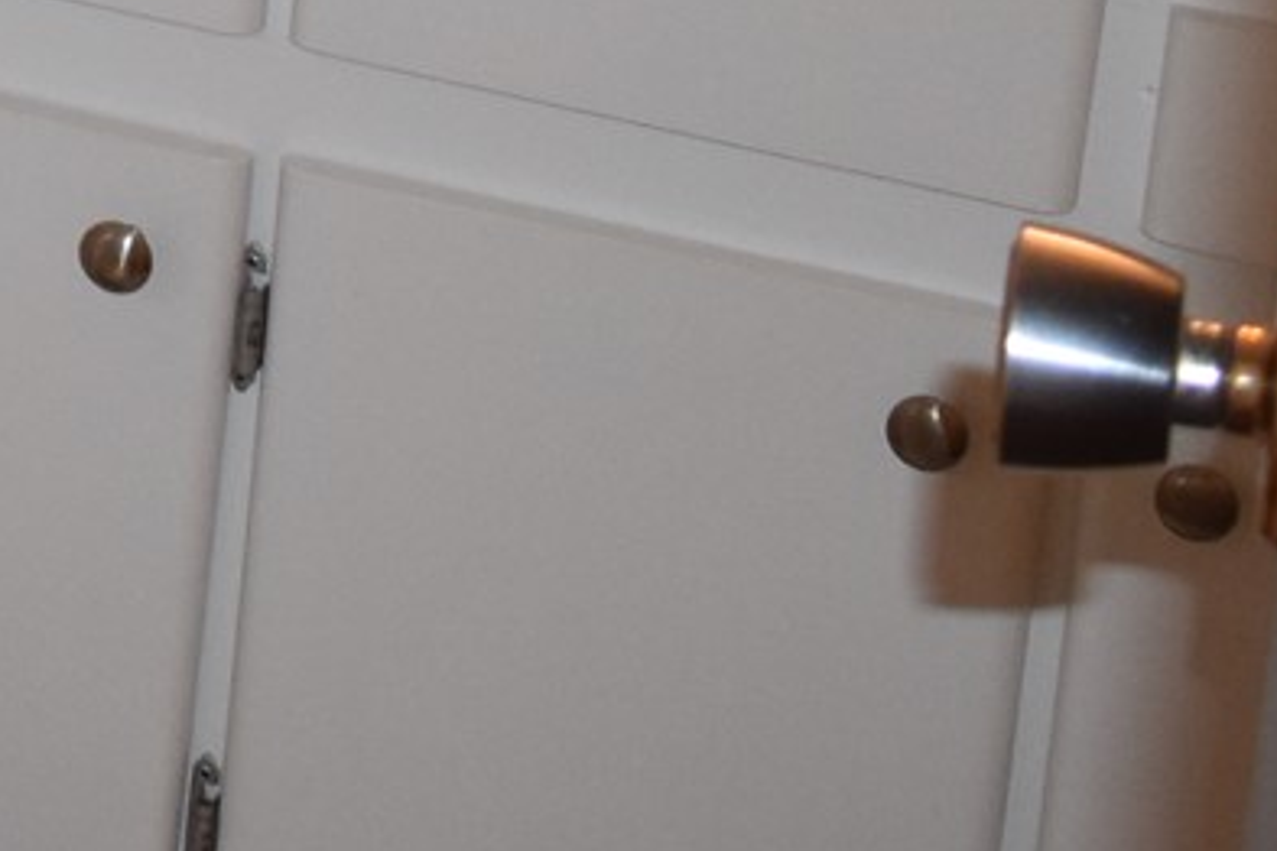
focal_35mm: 166
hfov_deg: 11.2
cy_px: -1358
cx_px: -1287
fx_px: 5888
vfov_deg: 7.6
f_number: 4.5
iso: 800
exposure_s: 1/80
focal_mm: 20
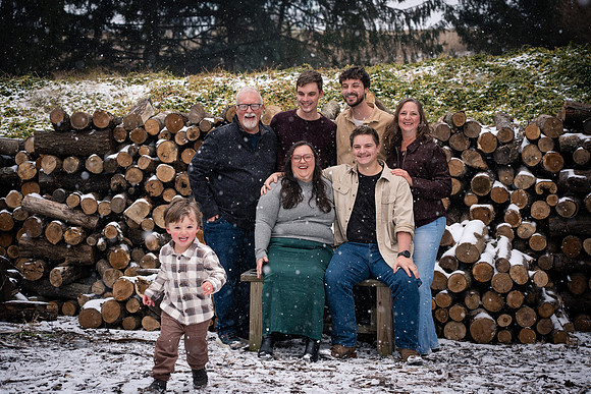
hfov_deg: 23.9
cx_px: 296
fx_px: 1396
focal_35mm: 85
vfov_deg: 16.1
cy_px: 197
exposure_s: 1/320
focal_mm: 85
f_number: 5.6
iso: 320
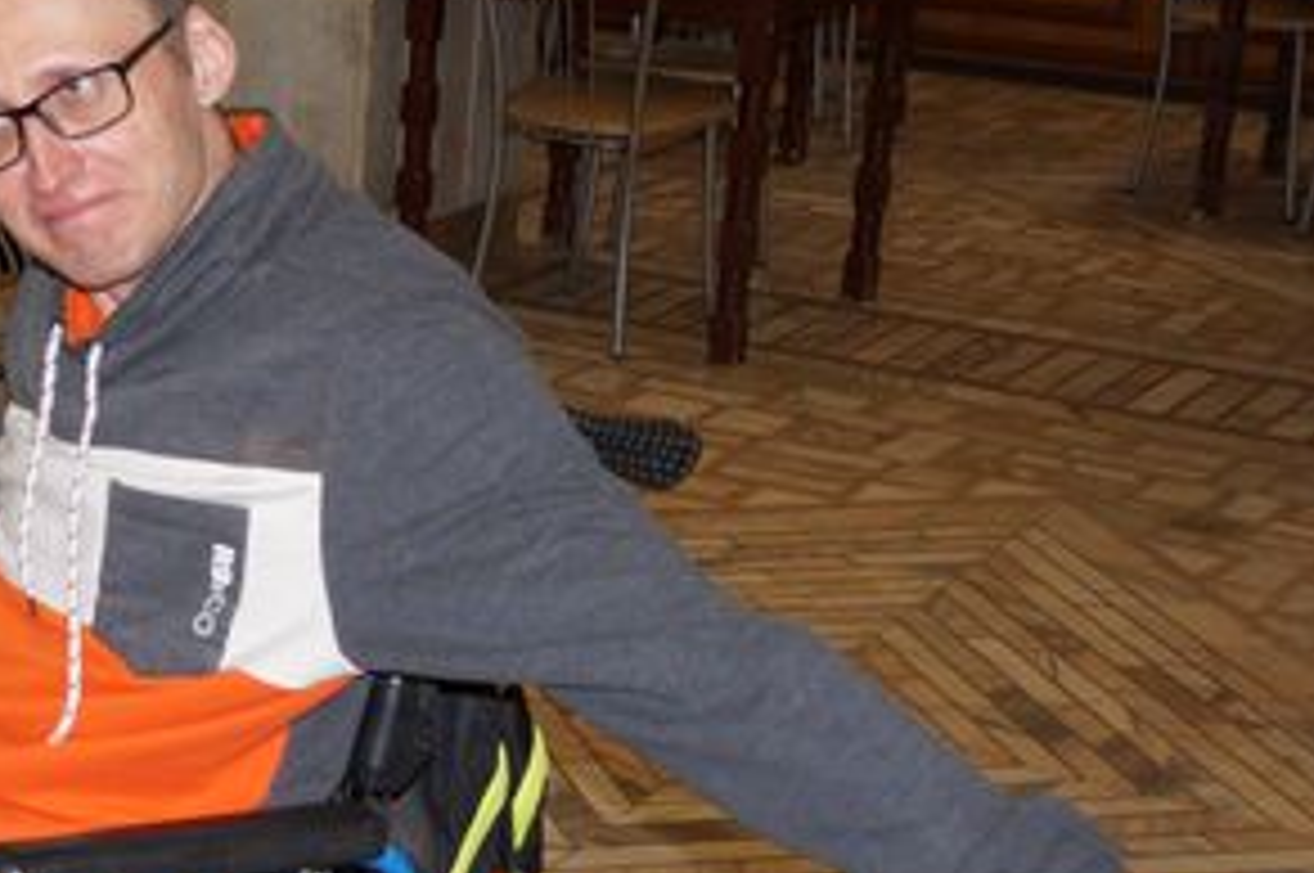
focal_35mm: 86
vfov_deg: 15.8
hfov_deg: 21.5
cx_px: -342
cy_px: 340
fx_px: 3149
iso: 800
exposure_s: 1/100
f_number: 4.5
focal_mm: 21
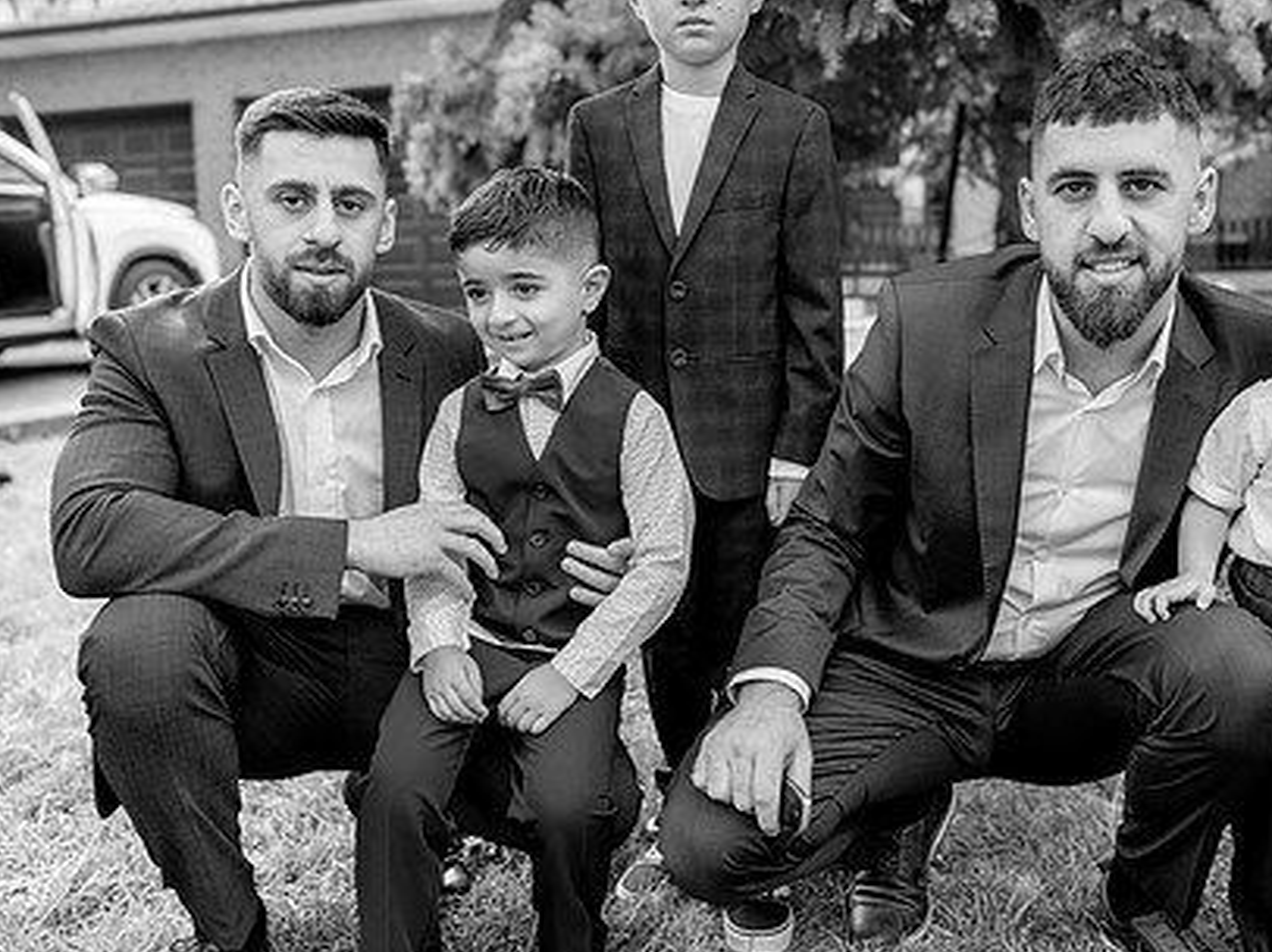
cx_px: 749
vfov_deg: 42.9
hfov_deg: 55.1
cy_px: 431
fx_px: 1212
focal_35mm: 33
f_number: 2.8
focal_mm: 24
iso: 320
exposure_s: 1/800
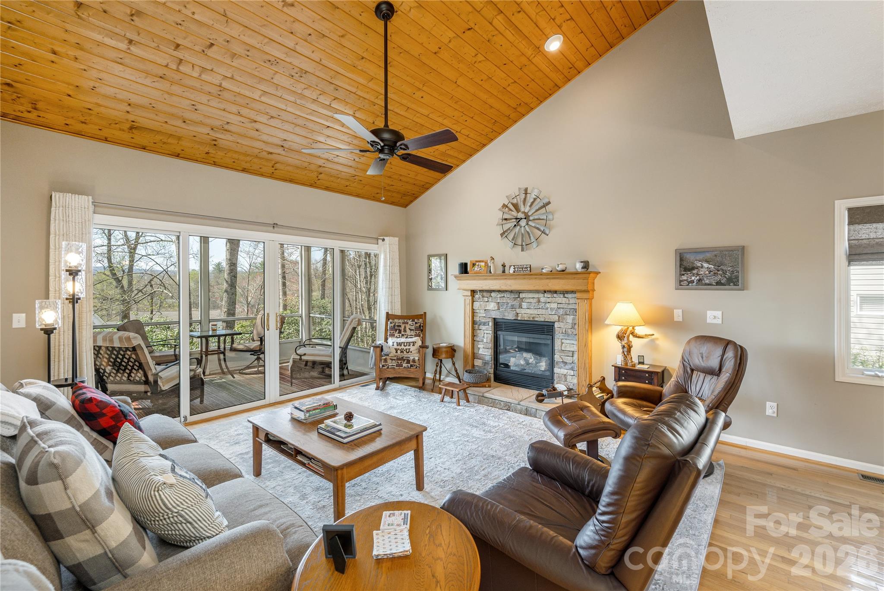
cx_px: 442
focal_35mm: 15
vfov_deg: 77.4
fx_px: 369
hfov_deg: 100.4
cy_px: 296
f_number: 7.1
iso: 320
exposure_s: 1/30
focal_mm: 15
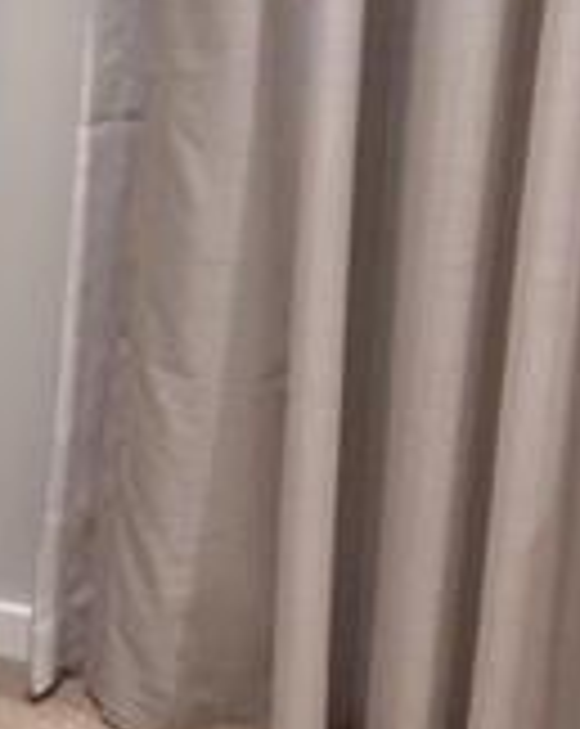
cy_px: -94
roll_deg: -1.2
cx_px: -328
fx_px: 2410
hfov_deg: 12.9
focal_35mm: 112
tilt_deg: -12.8
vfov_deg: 16.6
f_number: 2.2
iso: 160
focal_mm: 4.15
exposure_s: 1/33
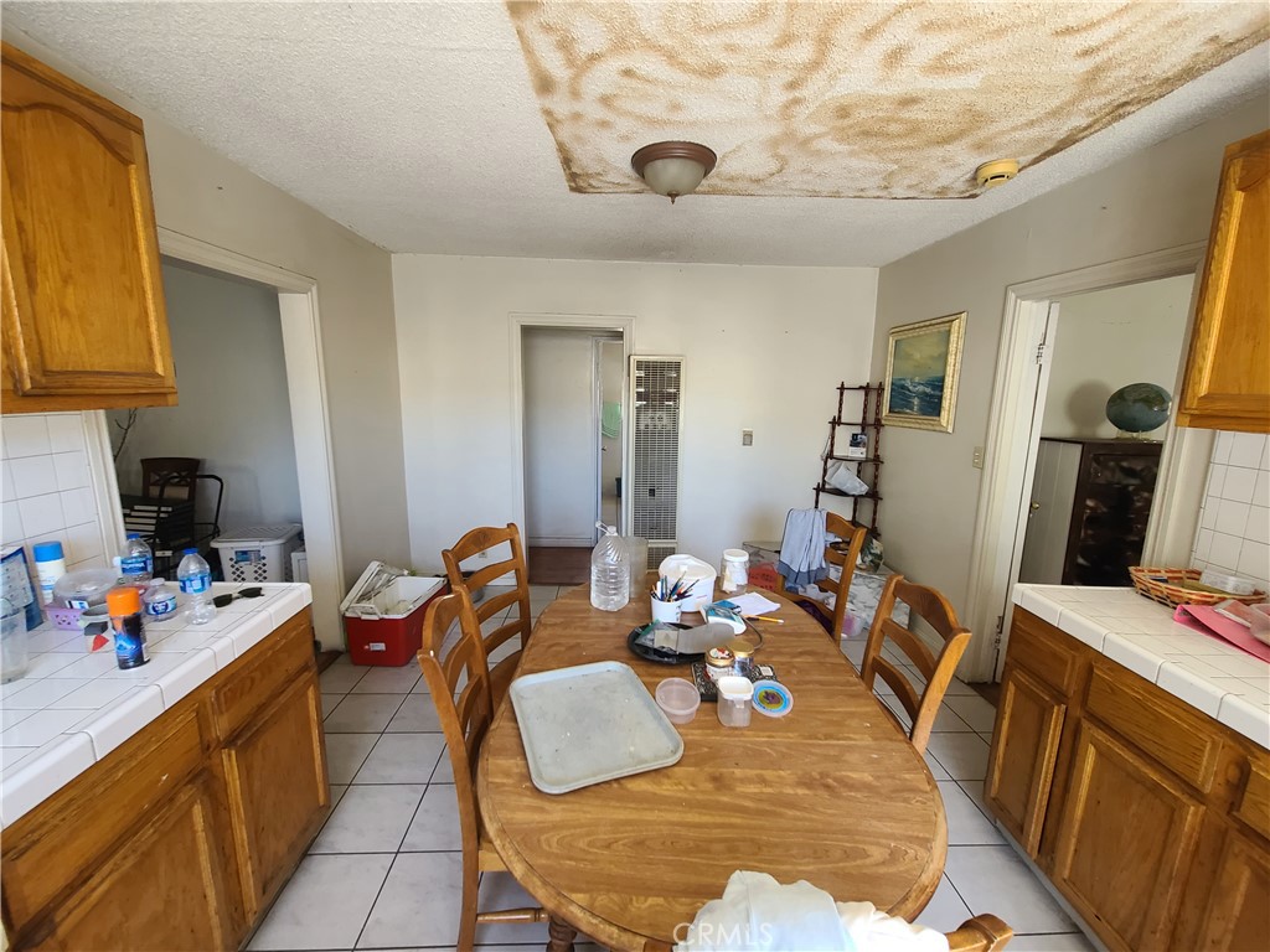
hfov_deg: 106.2
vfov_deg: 89.9
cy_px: 476
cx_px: 635
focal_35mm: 13
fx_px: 477
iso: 250
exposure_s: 1/50
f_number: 2.2
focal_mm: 2.2
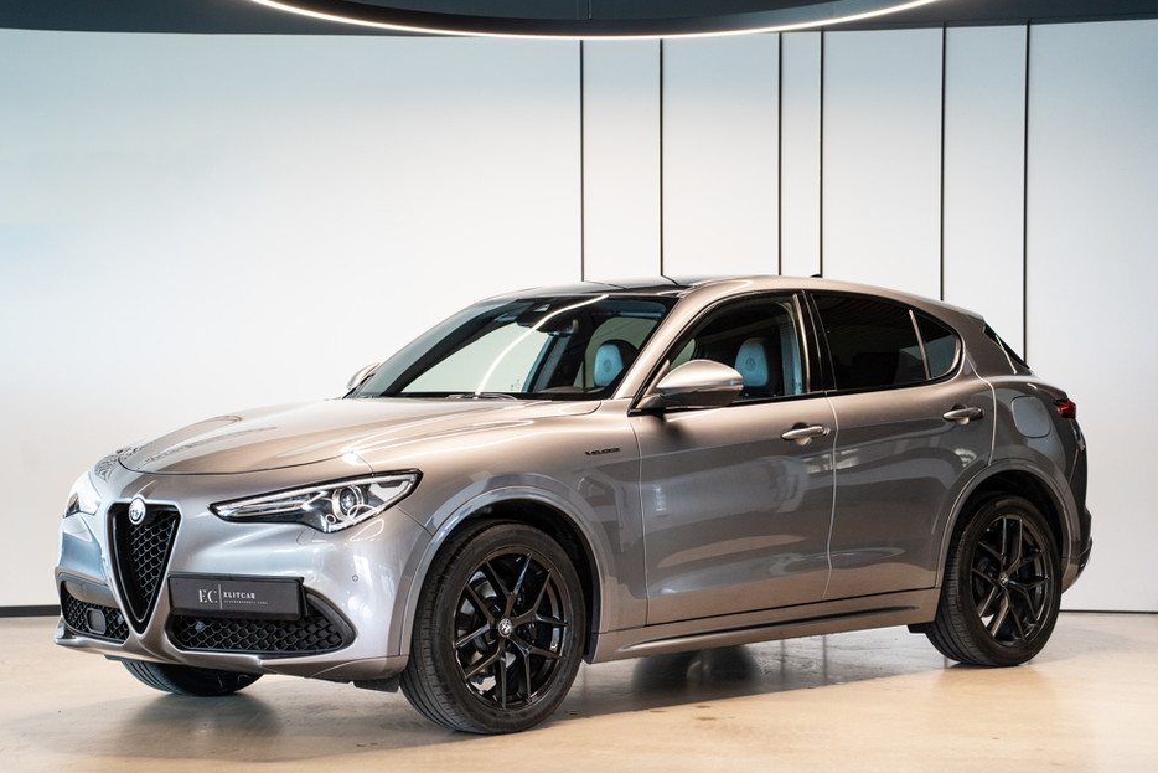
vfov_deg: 18.0
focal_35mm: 76
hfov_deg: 26.6
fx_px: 2445
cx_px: 584
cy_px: 388
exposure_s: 1/100
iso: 1000
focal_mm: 75
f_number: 2.8
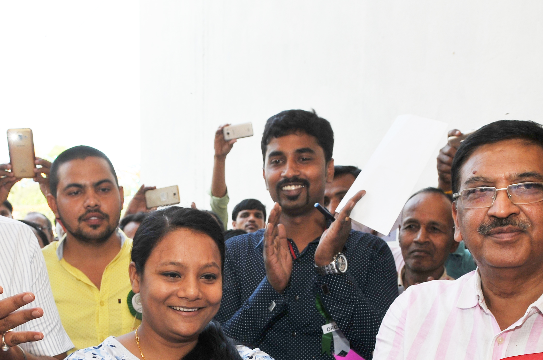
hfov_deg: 18.8
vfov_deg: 12.4
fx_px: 1642
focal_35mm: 109
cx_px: 229
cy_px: 326
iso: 200
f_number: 5
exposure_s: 1/250
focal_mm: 38
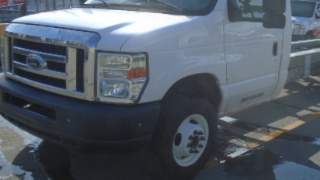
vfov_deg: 27.0
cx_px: 224
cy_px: 64
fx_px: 373
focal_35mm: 44
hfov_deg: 45.4
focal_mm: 4.6
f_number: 8
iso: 100
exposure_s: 1/160
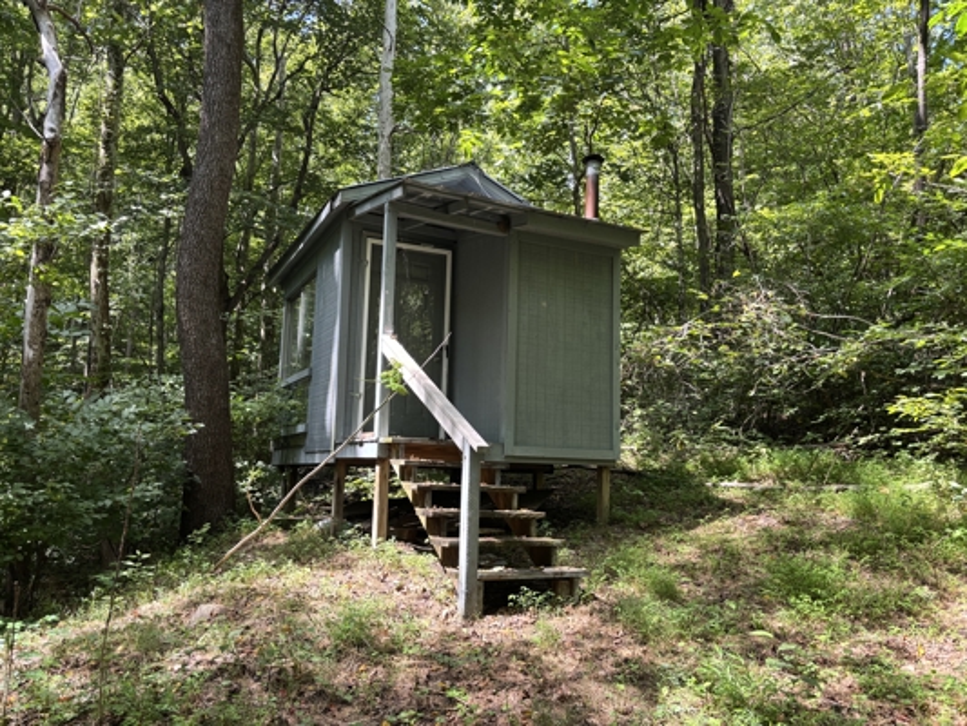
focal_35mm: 26
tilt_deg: +9.1
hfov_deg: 67.3
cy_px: 363
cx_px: 484
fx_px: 726
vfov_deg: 53.1
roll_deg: -1.7
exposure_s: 1/193
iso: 40
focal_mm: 5.96
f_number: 1.6
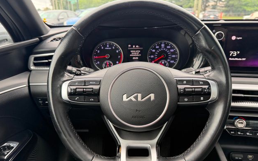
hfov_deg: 70.4
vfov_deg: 47.5
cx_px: 128
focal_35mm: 26
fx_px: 183
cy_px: 88
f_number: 1.78
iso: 200
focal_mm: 6.76
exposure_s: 1/121
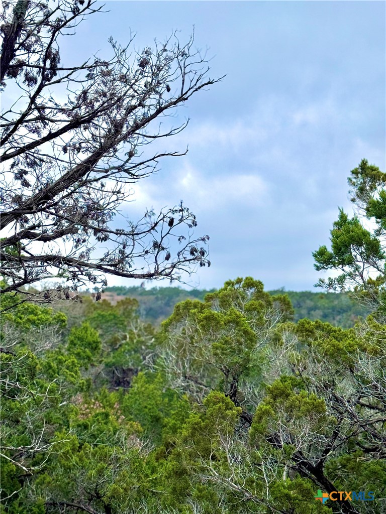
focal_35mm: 48
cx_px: 193
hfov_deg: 30.3
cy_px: 257
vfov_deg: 39.7
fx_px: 714
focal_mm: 6.76
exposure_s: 1/3425
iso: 64
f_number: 1.78
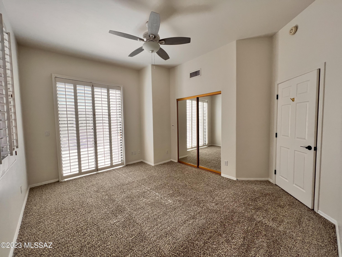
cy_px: 128
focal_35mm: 13
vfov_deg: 89.9
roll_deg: +1.4
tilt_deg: -3.6
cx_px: 171
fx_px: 128
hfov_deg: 106.2
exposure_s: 1/309
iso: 32
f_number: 1.8
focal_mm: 1.57
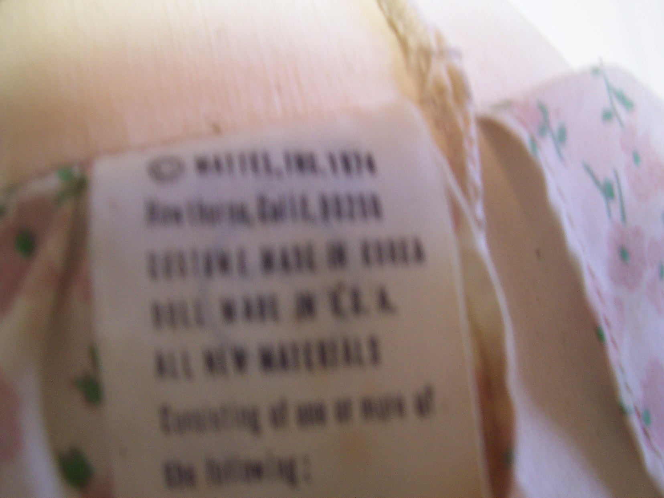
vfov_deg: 38.7
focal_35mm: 37
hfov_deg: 50.1
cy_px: 249
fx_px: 710
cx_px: 332
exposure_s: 1/20
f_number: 2.8
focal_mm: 5.6
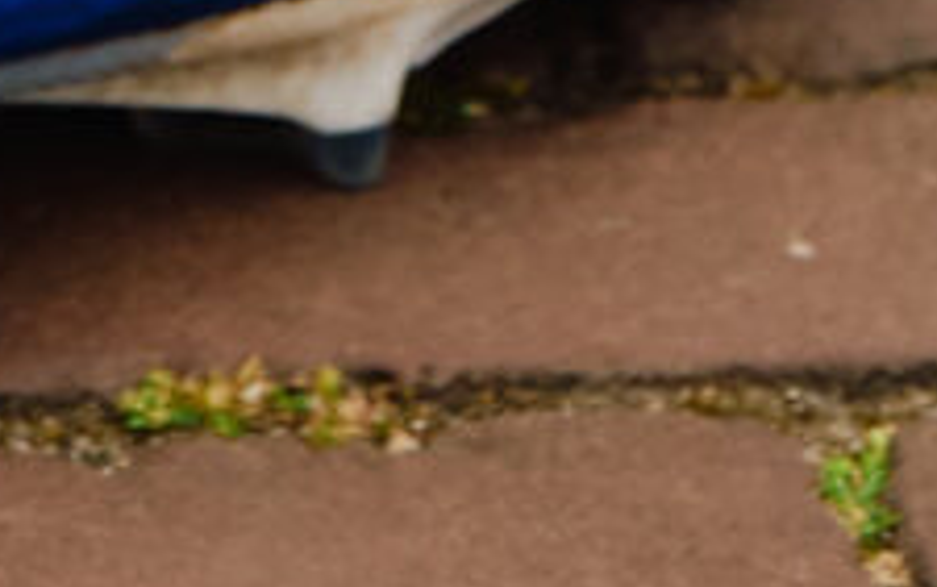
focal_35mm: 556
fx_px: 14209
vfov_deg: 2.2
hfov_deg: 3.7
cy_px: -3926
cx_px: -2072
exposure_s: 1/400
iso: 250
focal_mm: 32.1
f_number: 4
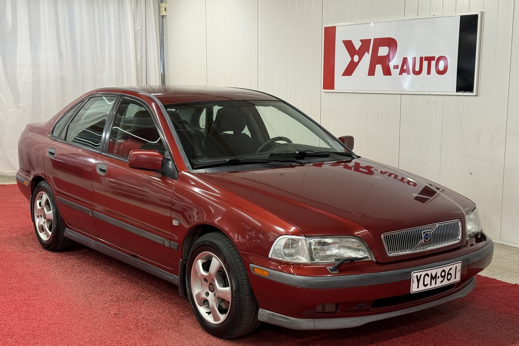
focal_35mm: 50
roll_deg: -0.3
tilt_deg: -8.5
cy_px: 190
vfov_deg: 27.0
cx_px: 260
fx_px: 721
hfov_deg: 39.6
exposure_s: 1/100
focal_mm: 6.76
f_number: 1.78
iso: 80
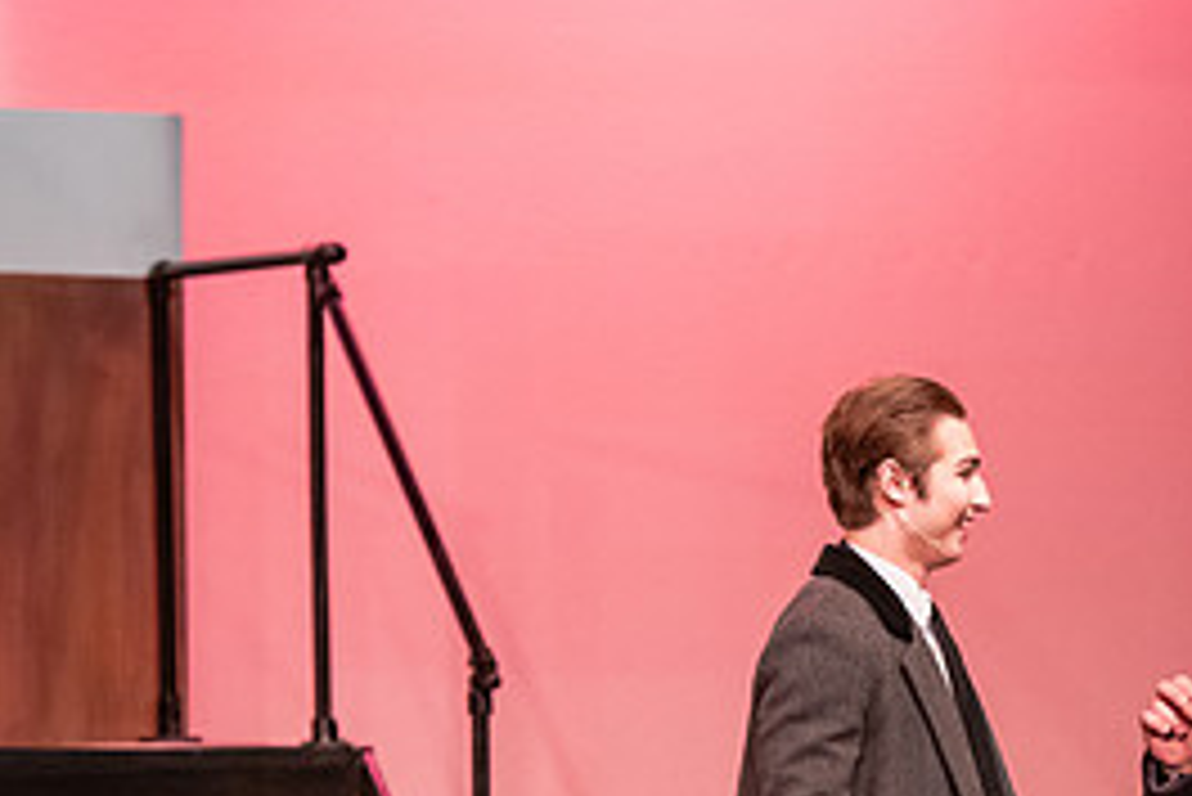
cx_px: 1264
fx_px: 10501
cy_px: 816
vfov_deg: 4.3
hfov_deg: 6.5
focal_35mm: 317
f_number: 3.2
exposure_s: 1/200
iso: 3200
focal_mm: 145
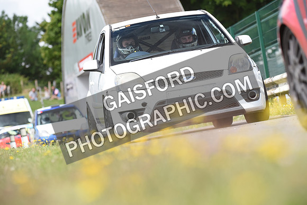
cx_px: 154
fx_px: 1706
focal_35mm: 200
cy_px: 102
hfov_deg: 10.3
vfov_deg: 6.9
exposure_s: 1/1000
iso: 1600
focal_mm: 200
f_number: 5.6
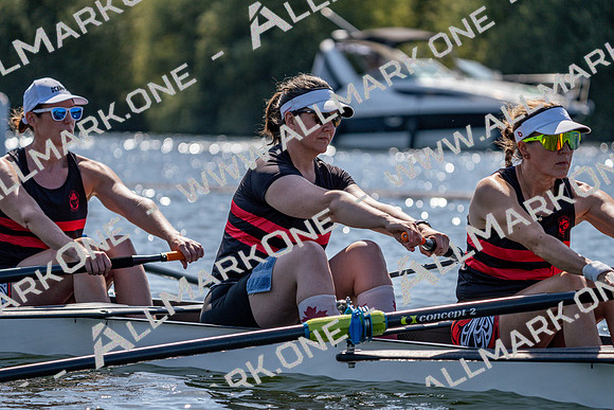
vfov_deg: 5.7
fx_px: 4111
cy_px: 205
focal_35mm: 241
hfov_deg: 8.5
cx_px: 307
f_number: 5.6
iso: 250
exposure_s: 1/2000
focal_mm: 241
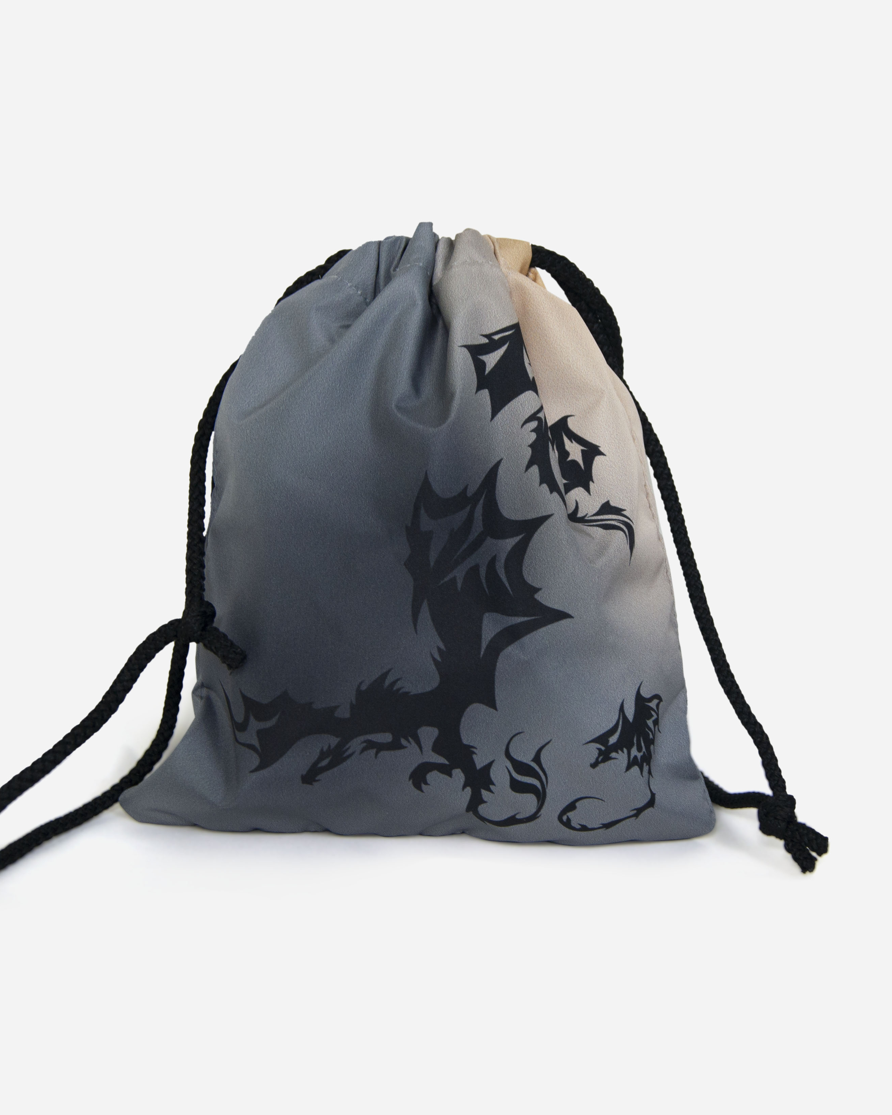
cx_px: 422
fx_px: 1815
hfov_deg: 27.6
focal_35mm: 55
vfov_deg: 34.2
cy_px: 561
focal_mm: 28
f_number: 4.5
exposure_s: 1/160
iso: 200
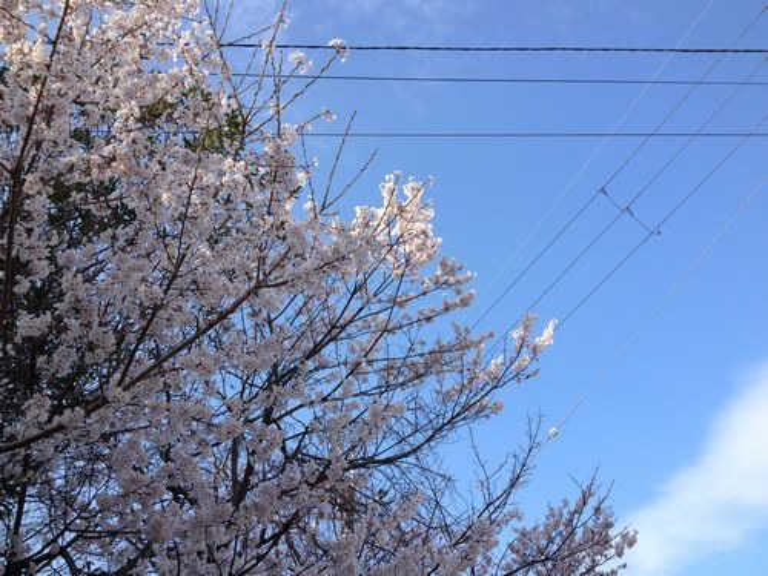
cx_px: 384
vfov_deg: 40.7
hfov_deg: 52.6
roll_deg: +2.8
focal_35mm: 35
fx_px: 777
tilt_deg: +44.2
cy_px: 288
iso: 50
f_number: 2.4
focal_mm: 4.28
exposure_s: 1/681
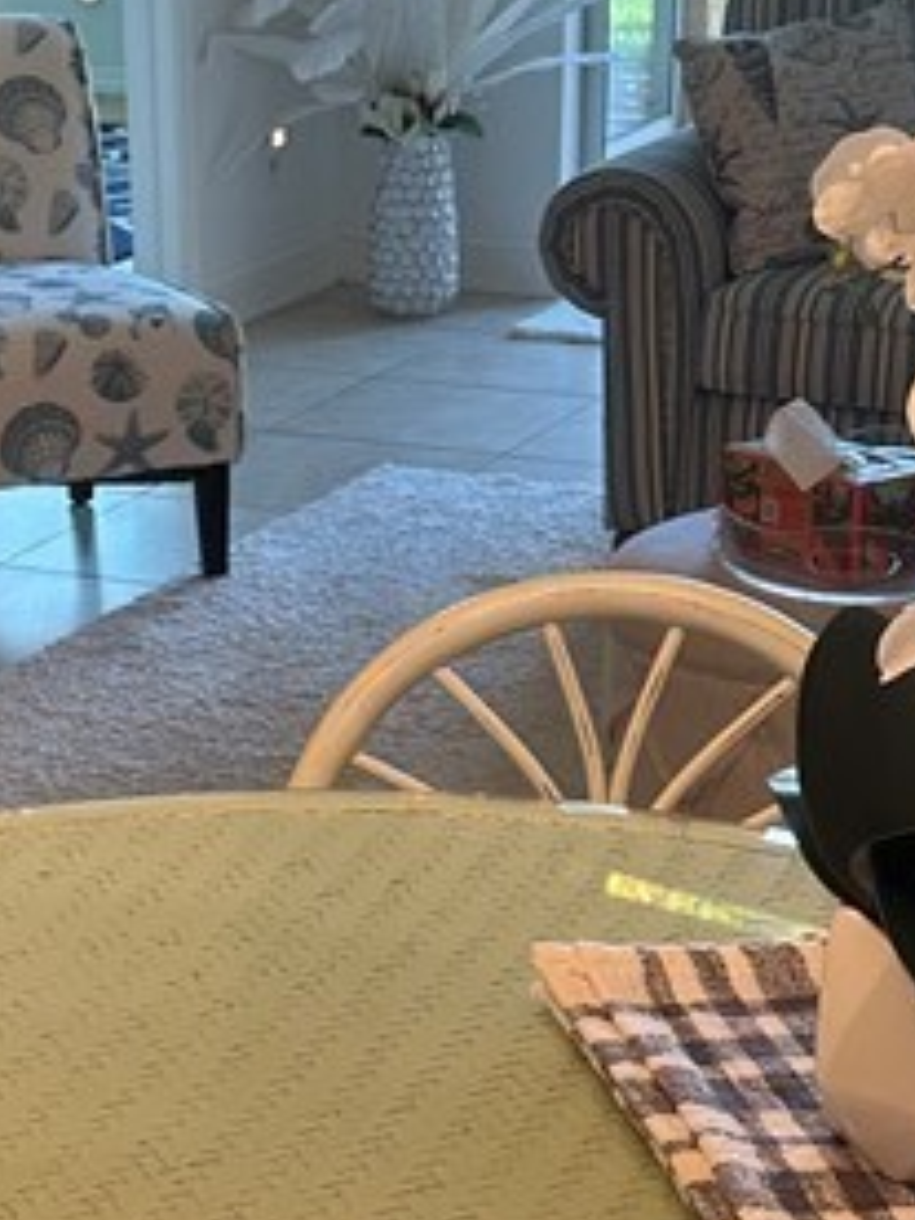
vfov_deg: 21.9
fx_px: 3137
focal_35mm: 89
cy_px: 858
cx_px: 199
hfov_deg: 16.5
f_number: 1.78
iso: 160
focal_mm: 6.86
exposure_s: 1/120
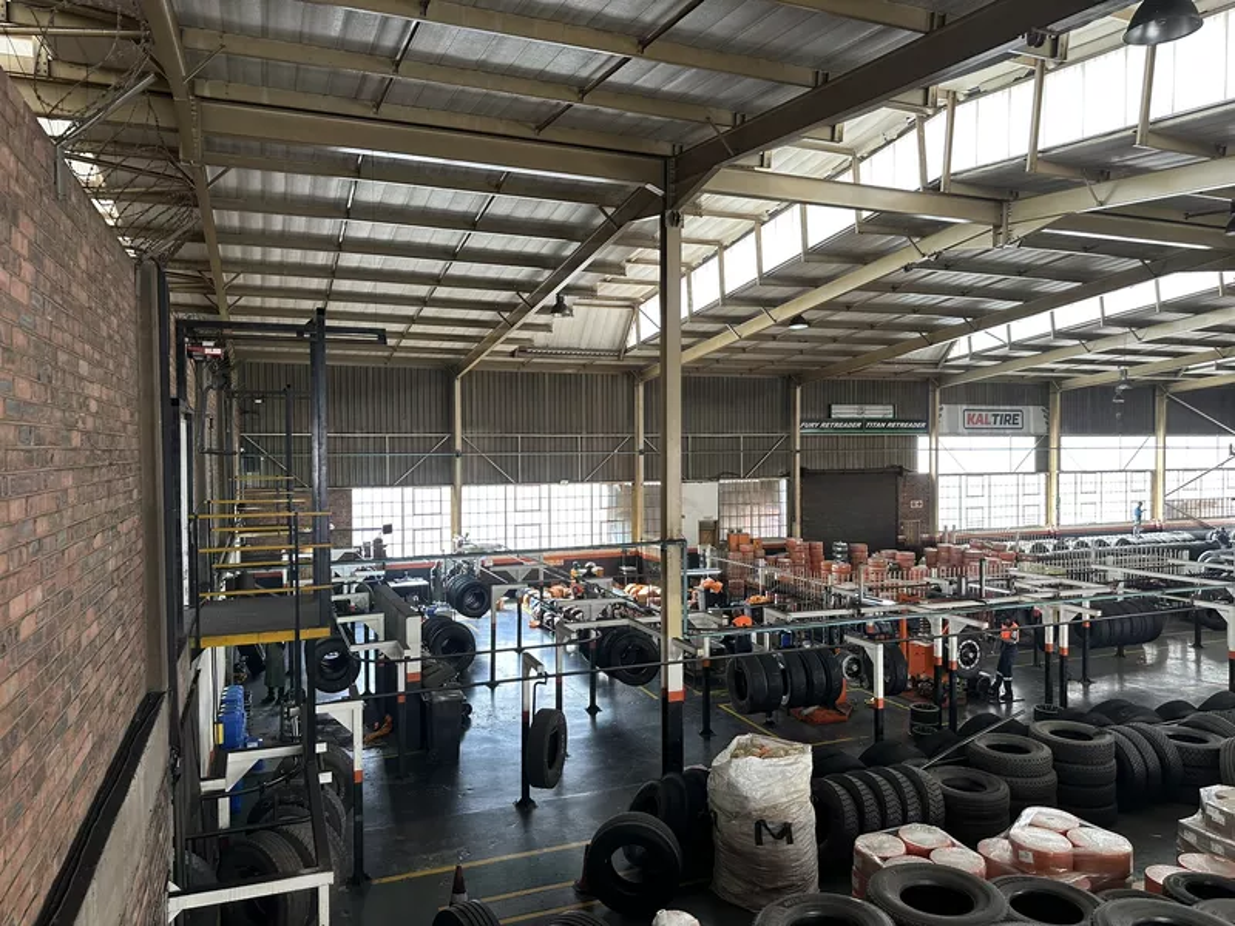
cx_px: 618
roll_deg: +0.2
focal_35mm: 24
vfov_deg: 56.8
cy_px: 463
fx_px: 856
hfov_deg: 71.6
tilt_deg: -2.1
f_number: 1.78
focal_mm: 6.86
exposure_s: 1/121
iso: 100
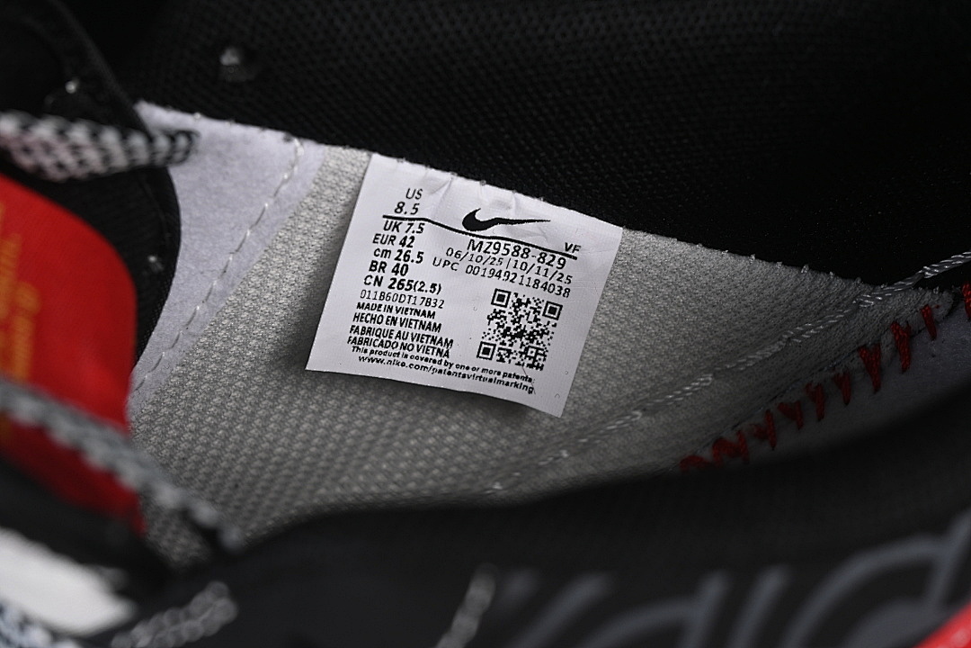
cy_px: 324
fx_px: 2023
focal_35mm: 75
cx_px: 486
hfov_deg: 27.0
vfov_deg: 18.2
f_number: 6.3
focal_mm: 50
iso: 160
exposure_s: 1/60
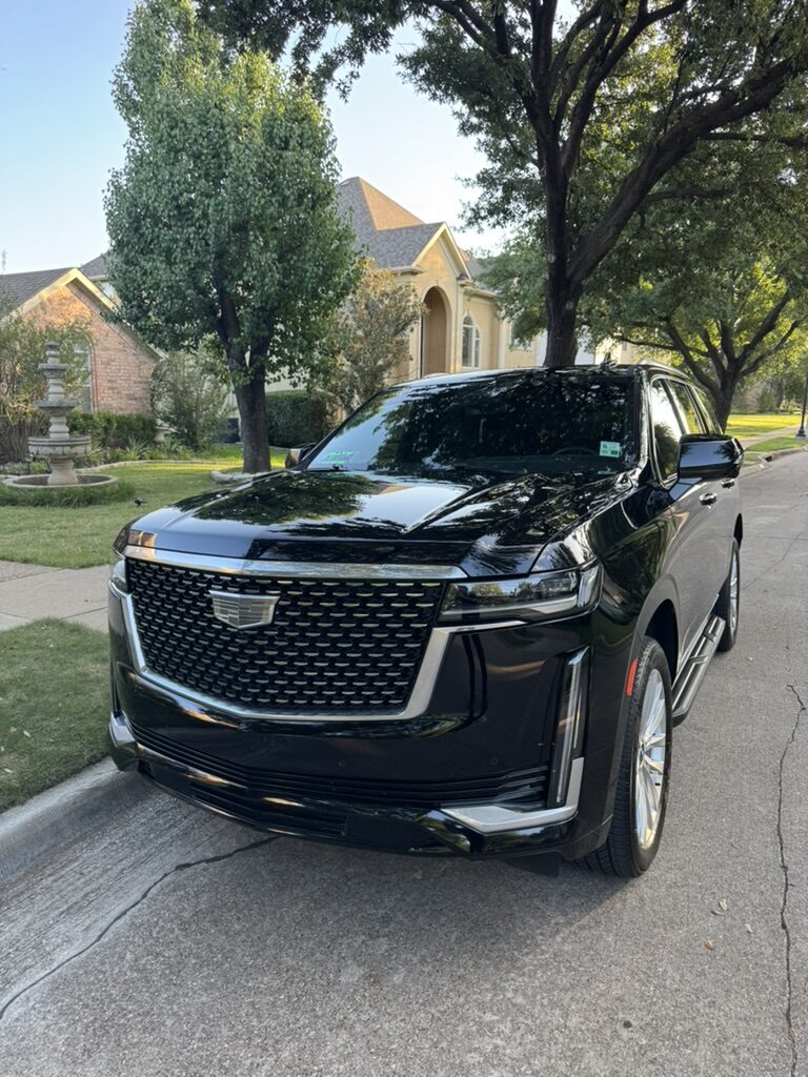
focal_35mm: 24
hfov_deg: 56.8
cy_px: 538
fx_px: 747
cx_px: 404
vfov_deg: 71.6
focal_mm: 6.76
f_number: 1.78
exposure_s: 1/121
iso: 64
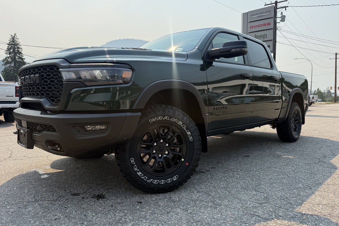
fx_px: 235
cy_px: 101
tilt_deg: -2.6
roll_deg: -1.1
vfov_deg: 51.2
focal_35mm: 25
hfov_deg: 71.5
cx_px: 170
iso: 80
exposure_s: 1/6173
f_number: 1.78
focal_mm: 6.76
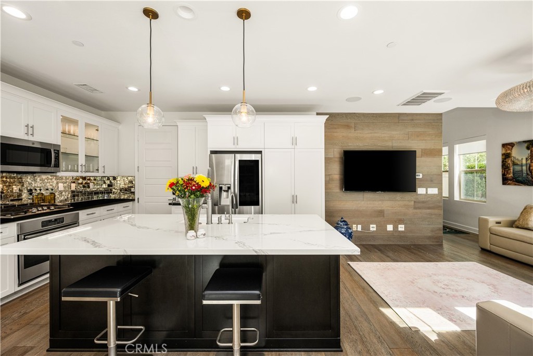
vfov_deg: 81.2
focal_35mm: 14
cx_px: 266
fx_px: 207
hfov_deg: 104.2
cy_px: 178
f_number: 6.3
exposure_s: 1/25
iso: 80
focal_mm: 14
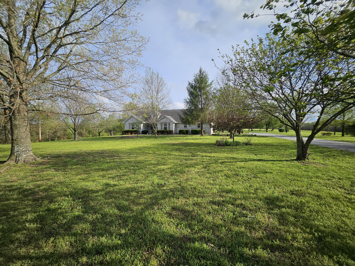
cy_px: 133
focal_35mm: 13
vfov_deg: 89.9
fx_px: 133
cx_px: 178
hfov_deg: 106.2
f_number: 2.2
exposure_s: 1/1414
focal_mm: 1.74
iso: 32
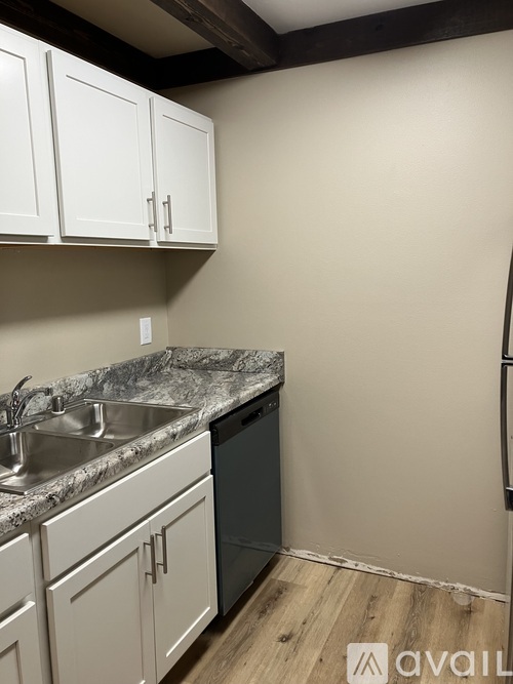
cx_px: 256
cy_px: 342
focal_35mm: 28
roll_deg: +0.6
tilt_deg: -7.9
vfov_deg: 63.5
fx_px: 553
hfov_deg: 49.7
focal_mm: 3.99
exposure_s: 1/60
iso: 64
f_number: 1.8
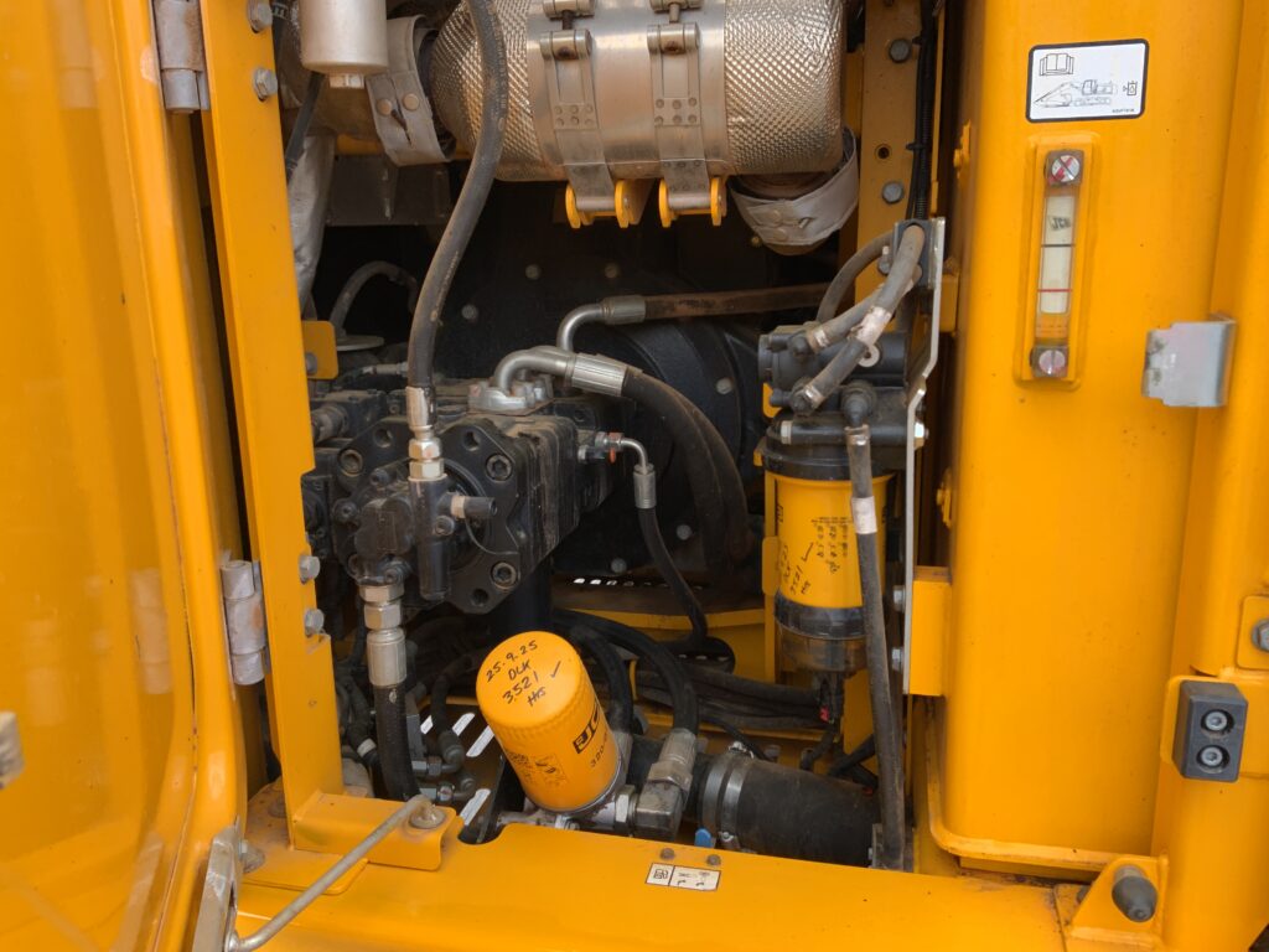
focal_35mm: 29
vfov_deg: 48.2
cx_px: 634
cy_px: 476
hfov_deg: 61.7
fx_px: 1063
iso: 16
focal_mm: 3
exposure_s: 1/280
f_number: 1.8
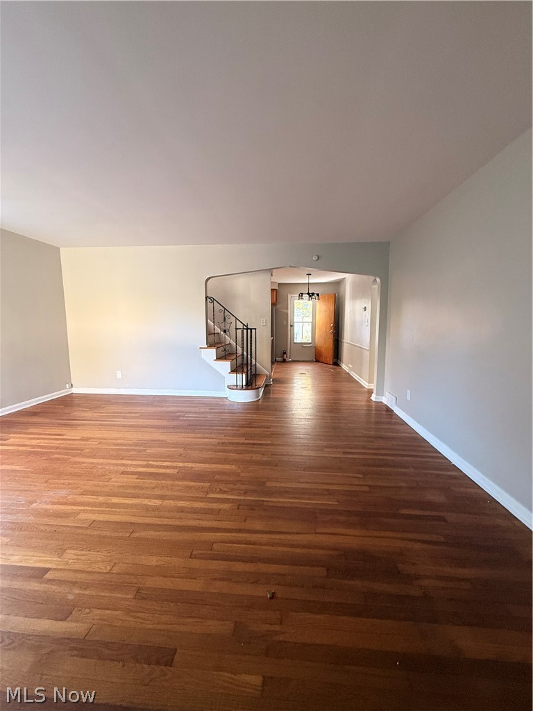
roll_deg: -0.8
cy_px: 356
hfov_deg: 85.7
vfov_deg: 102.1
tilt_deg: -5.8
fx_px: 287
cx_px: 266
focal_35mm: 14
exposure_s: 1/60
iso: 400
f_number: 2.2
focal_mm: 2.22
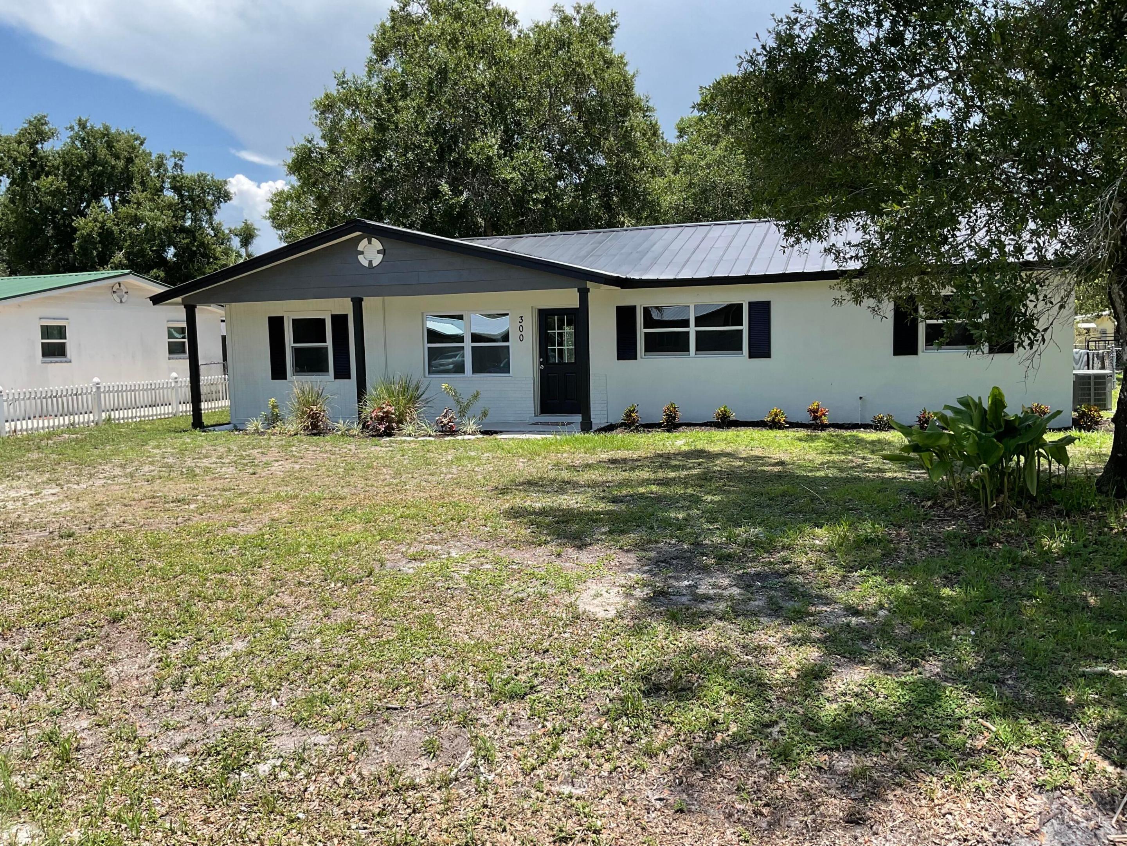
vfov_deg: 48.2
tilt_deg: -5.3
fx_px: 944
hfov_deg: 61.7
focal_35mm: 29
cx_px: 564
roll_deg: +1.4
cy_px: 423
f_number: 1.8
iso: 16
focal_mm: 3
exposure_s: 1/997
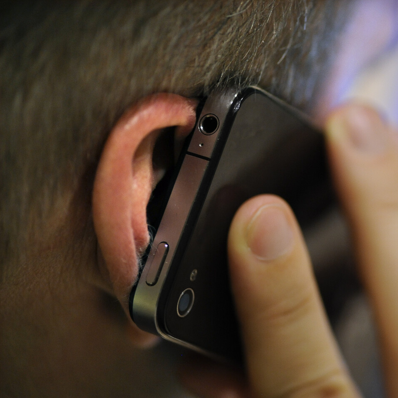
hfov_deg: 11.6
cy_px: 222
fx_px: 1951
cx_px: 330
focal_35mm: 150
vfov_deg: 11.6
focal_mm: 105
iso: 2000
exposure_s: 1/60
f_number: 3.2
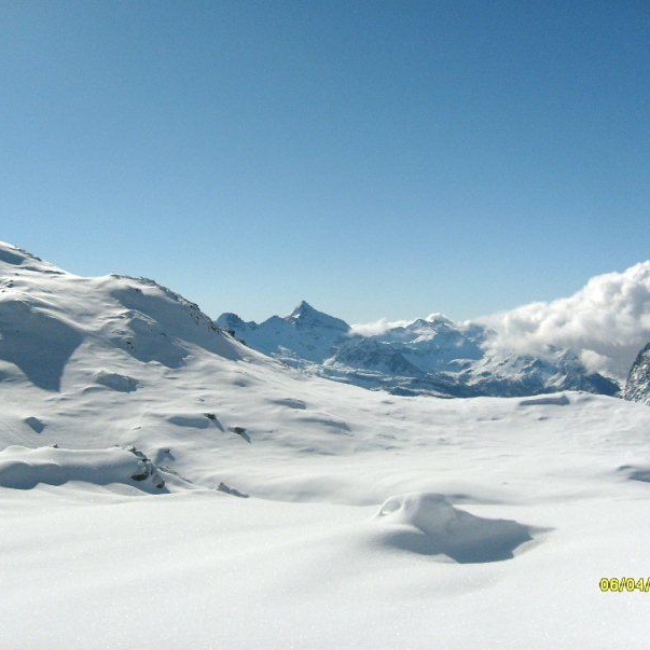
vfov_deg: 40.0
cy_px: 322
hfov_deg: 40.0
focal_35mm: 42
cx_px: 335
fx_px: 892
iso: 80
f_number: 7.1
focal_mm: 5.8
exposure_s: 1/1000
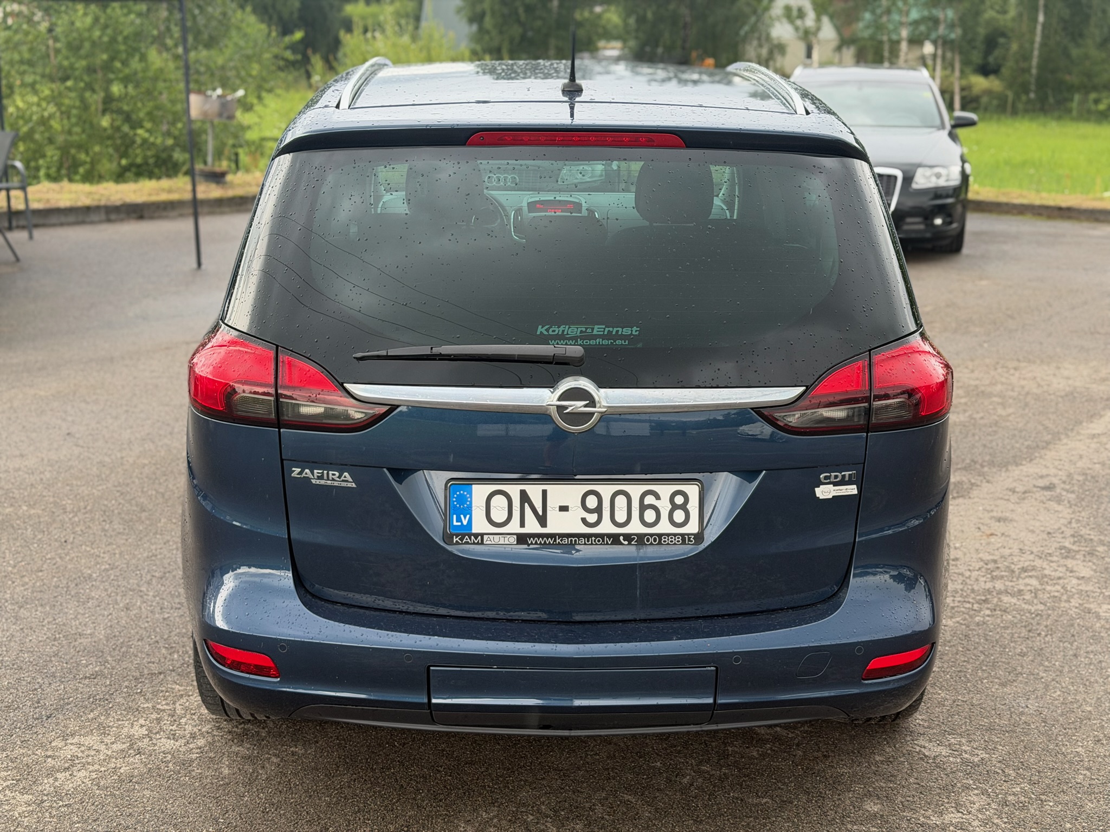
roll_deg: -0.6
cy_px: 416
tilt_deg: -14.0
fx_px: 1539
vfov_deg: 30.3
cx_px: 555
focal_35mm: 48
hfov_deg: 39.7
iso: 80
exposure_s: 1/121
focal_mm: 6.76
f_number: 1.78
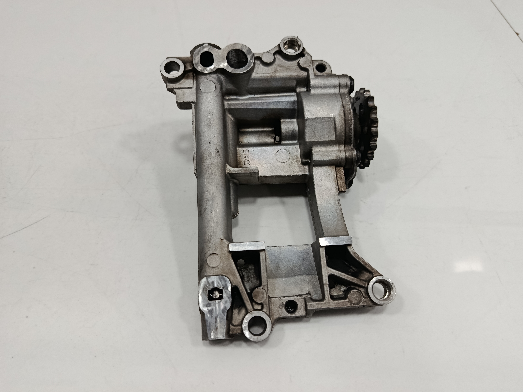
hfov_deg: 71.6
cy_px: 196
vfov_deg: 56.8
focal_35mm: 24
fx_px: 363
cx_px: 262
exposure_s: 1/100
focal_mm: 5.24
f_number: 1.7
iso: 936
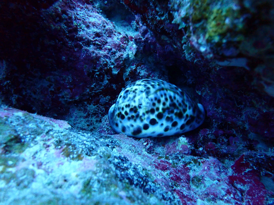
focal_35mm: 28
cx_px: 137
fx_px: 222
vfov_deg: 49.7
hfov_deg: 63.4
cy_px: 102
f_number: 3.2
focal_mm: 5.05
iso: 800
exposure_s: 1/60
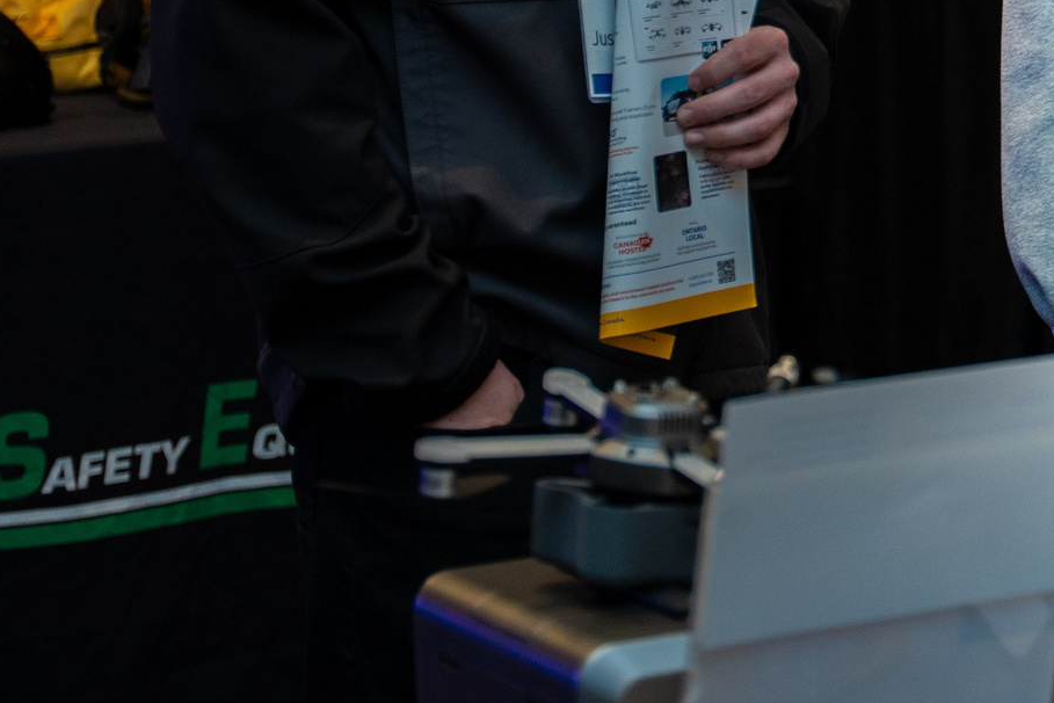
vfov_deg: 8.2
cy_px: -285
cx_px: 1191
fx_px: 4801
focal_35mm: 164
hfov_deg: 12.3
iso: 800
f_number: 2.8
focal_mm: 49.5
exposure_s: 1/200
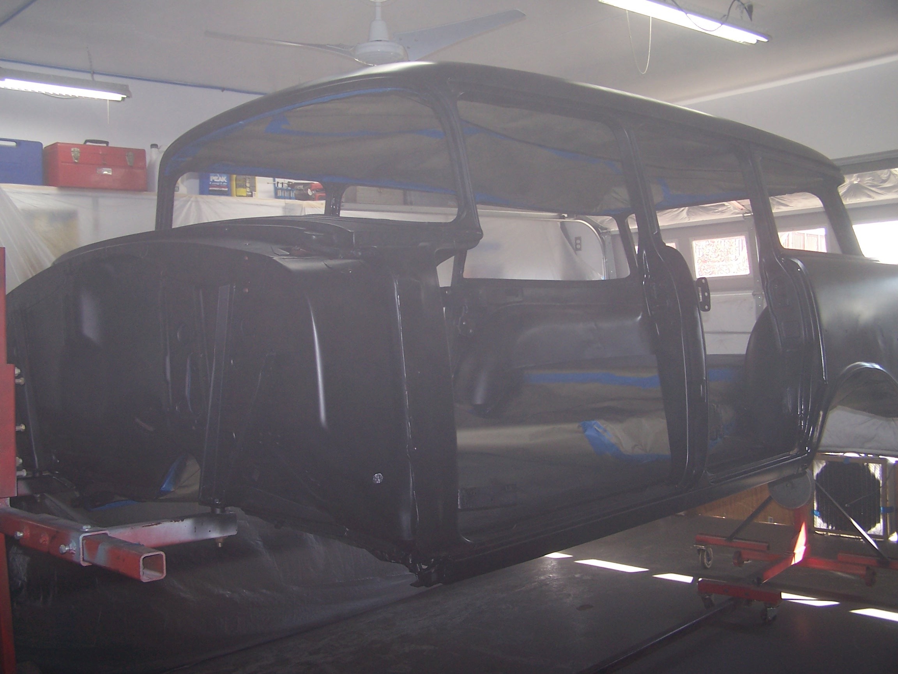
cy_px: 337
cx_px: 449
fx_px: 986
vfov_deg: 37.7
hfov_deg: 49.0
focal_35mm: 38
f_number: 2.8
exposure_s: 1/60
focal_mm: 6.3
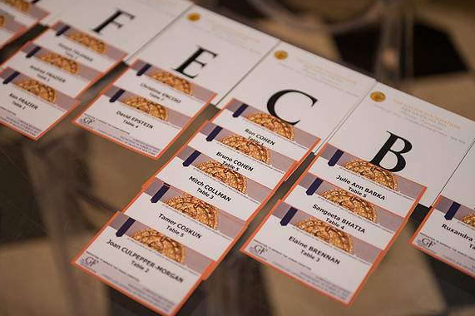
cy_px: 157
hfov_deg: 34.5
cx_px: 236
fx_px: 765
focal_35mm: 58
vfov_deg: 23.4
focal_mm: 56
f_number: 3.2
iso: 1000
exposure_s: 1/200
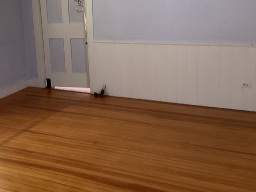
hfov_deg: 36.9
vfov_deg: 28.4
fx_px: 377
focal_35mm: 51
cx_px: 75
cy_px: 67
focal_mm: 3.3
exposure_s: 1/40
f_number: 2.4
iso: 320
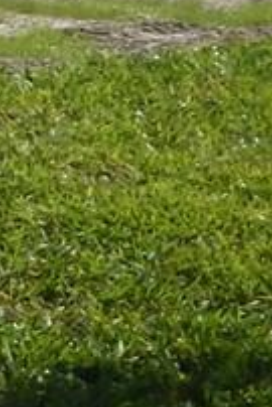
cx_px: -1048
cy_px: -208
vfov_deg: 10.9
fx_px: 2048
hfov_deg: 5.7
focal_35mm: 181
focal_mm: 4
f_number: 6
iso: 125
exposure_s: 1/500
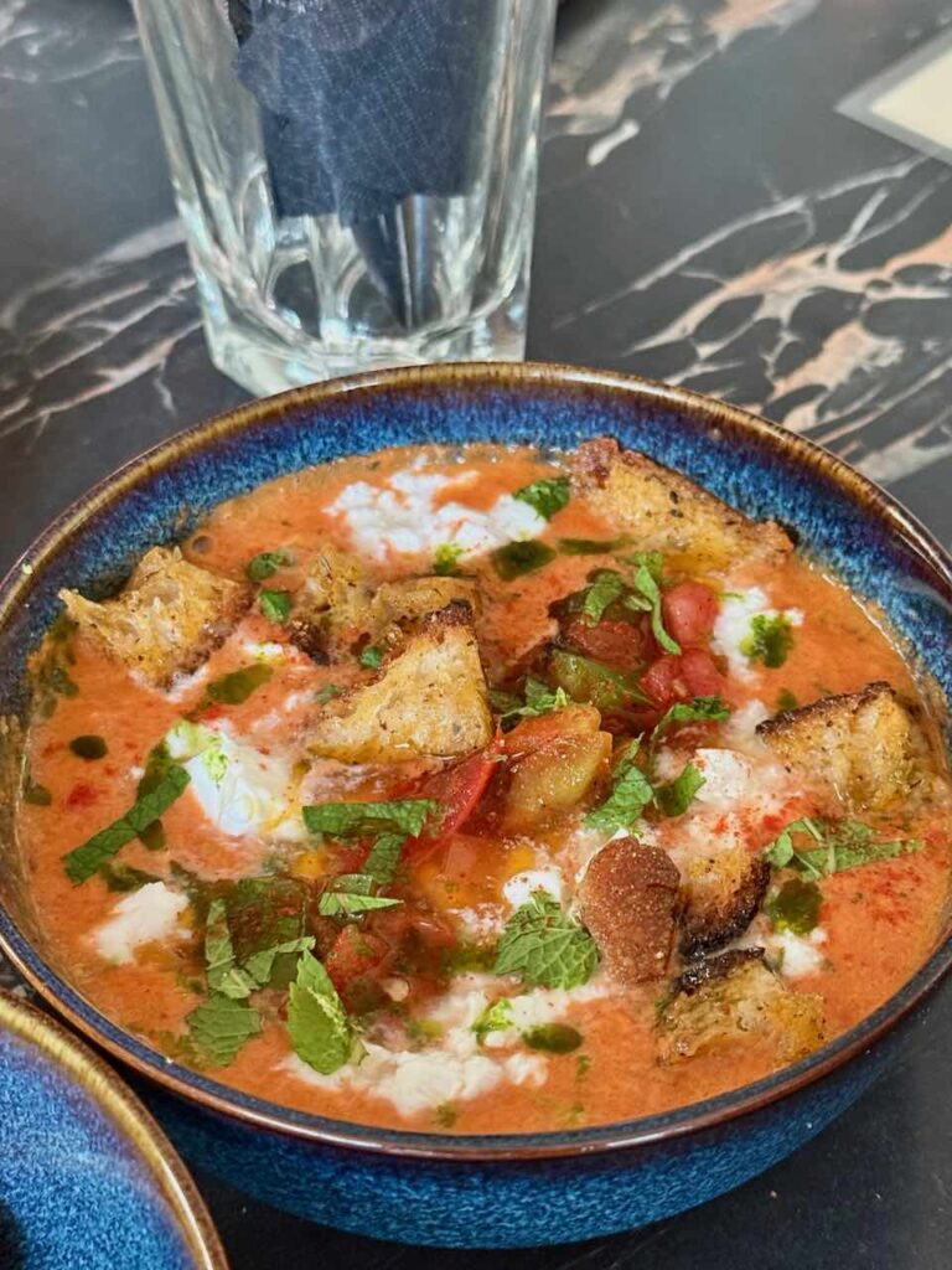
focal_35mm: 48
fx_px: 1760
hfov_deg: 30.3
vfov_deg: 39.7
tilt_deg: -46.4
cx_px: 476
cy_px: 635
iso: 400
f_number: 1.78
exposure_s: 1/33
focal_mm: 6.76
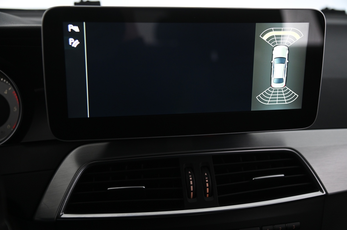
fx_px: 443
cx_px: 174
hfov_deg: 42.8
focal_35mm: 46
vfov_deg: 29.2
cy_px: 115
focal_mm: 46
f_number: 4
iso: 2000
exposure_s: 1/60
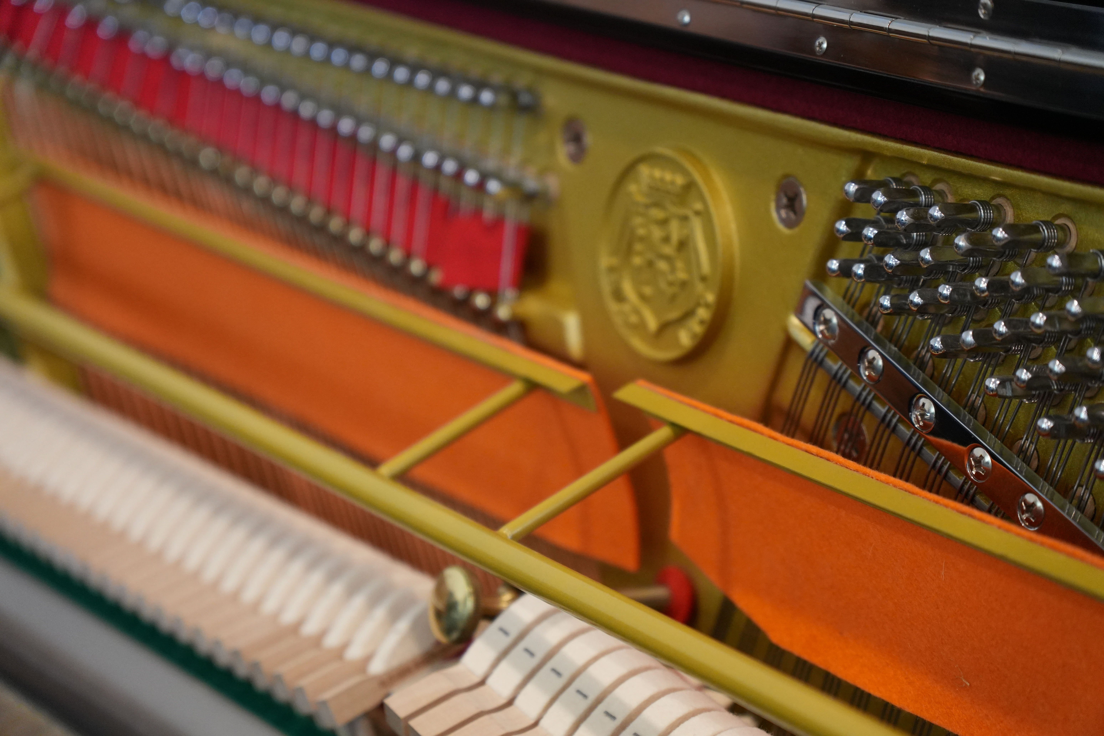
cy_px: 368
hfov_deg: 19.7
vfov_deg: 13.2
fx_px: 3174
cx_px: 552
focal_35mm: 104
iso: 2000
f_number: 2.8
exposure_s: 1/160
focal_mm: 69
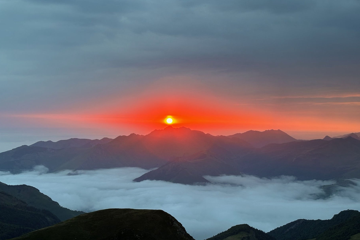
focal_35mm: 55
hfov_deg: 36.2
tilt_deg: -0.4
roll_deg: -1.0
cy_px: 120
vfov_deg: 24.6
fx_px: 550
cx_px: 181
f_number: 1.6
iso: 50
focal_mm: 5.96
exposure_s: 1/70
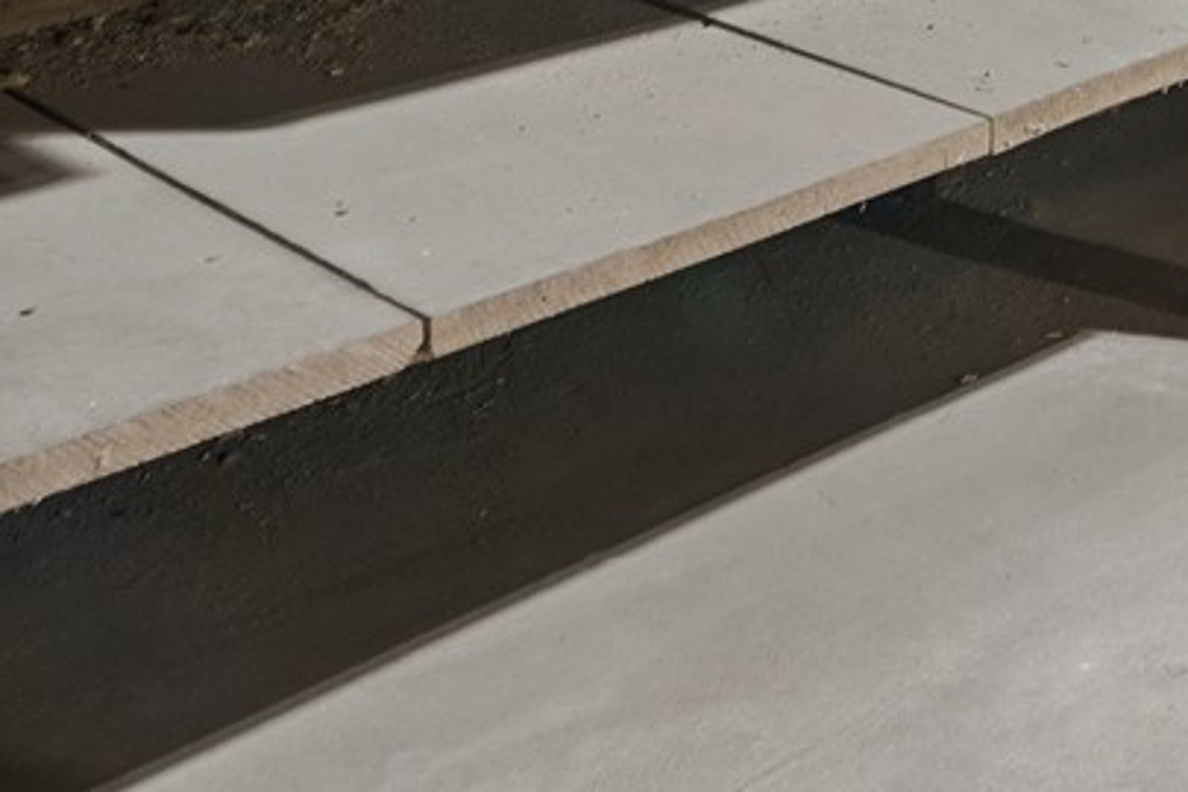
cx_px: 1688
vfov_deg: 16.2
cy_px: -738
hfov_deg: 24.6
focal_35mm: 67
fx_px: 2211
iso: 400
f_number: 10
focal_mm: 16
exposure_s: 1
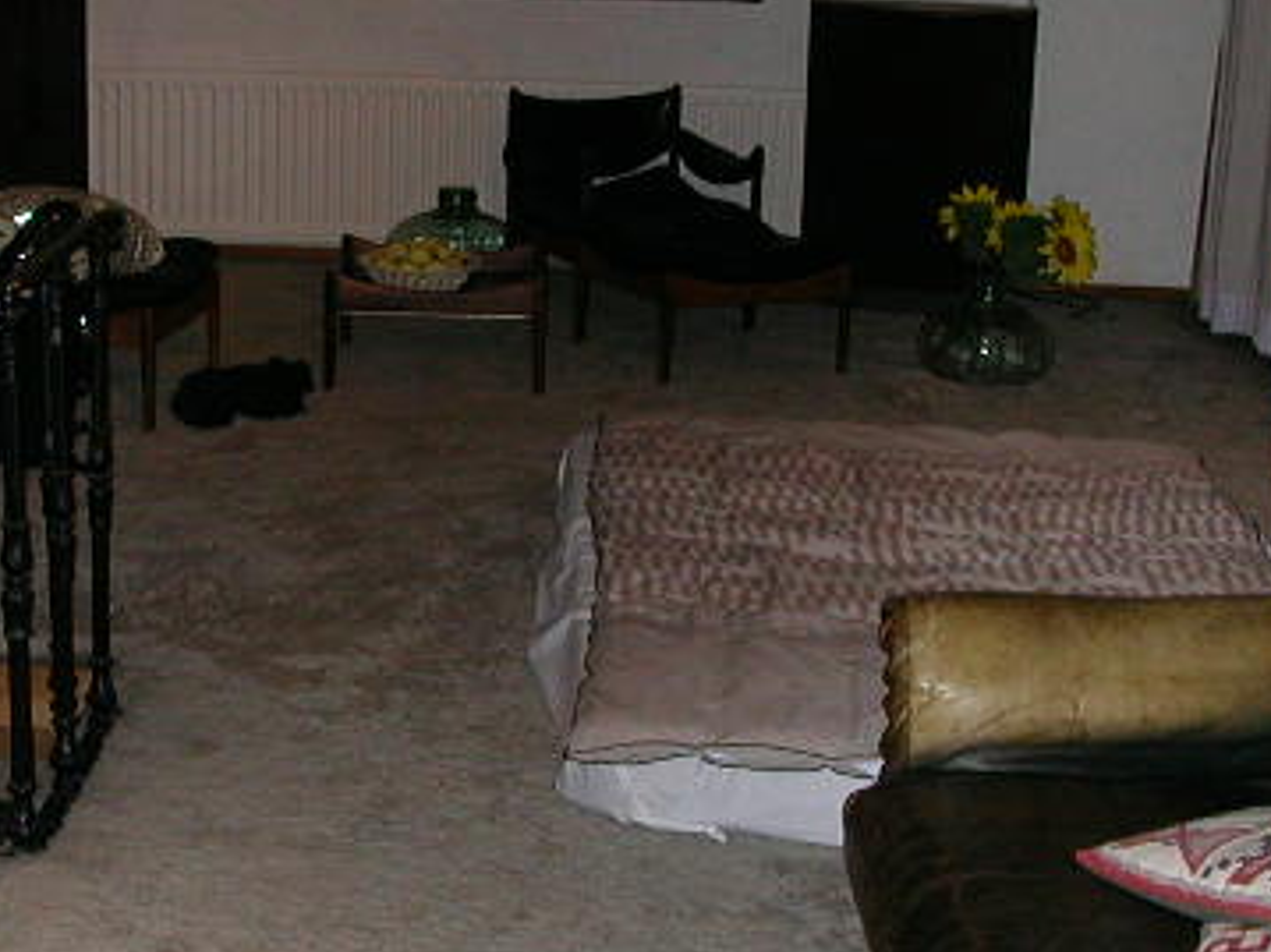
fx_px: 2423
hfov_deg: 29.3
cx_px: 467
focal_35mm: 66
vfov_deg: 22.2
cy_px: 478
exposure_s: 1/59.9
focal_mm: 5.6
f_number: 2.7
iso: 200
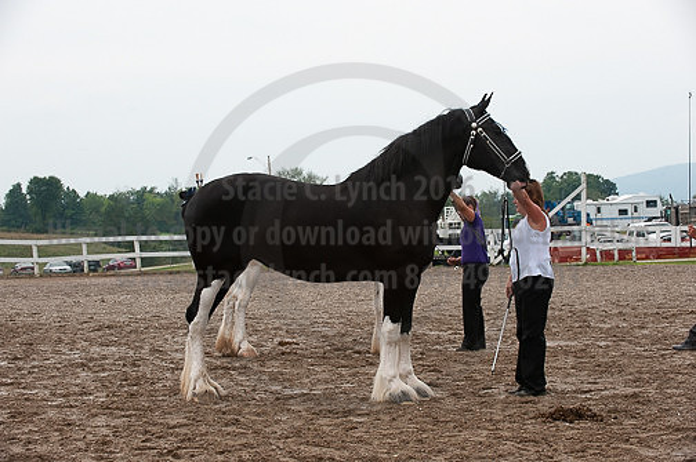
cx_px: 348
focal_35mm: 90
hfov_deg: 22.6
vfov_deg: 15.2
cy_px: 231
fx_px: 1738
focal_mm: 90
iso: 900
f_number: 5.6
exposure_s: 1/1250
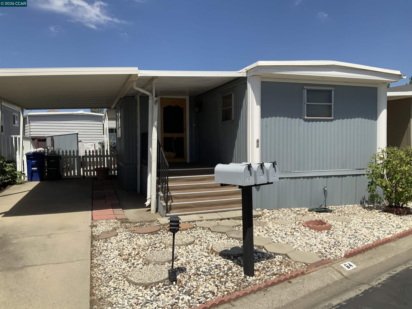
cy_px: 154
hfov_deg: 61.7
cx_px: 206
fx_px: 345
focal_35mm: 29
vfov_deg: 48.2
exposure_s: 1/3534
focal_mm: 3
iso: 20
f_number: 1.8
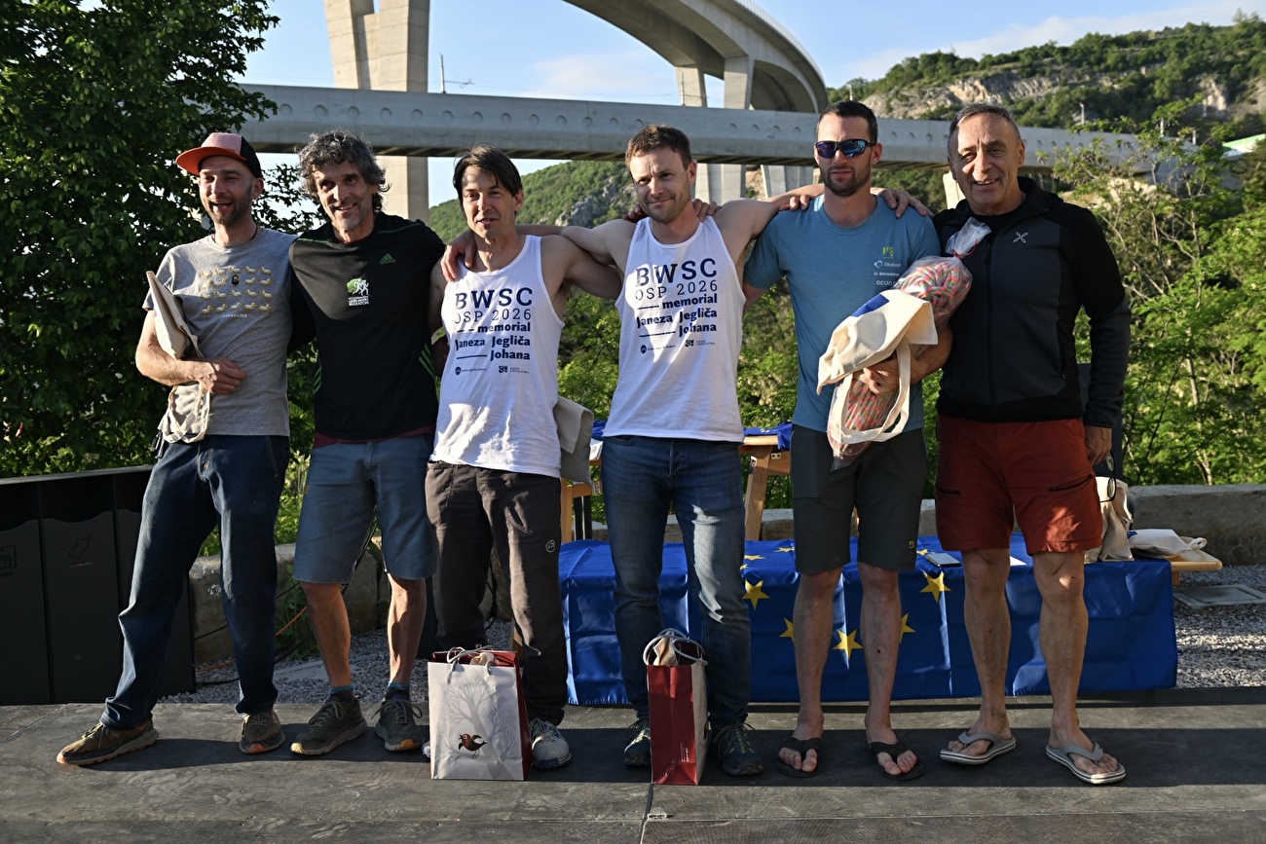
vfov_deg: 36.9
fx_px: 1266
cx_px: 633
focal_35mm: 36
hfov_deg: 53.1
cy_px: 422
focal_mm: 36
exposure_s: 1/640
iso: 200
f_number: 5.6
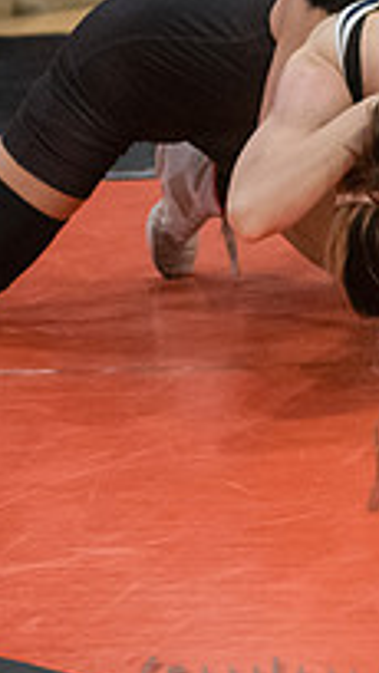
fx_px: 6136
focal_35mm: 344
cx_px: 380
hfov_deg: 3.5
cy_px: 161
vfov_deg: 6.3
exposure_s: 1/400
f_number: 3.5
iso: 8000
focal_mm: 100
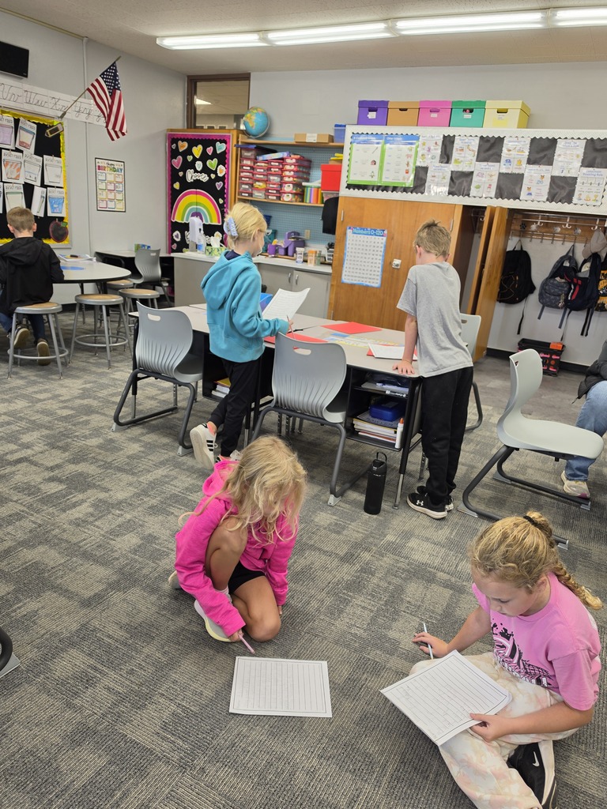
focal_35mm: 23
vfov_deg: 73.9
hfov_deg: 58.9
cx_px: 304
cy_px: 404
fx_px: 538
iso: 64
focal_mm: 6.5
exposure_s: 1/120
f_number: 1.4
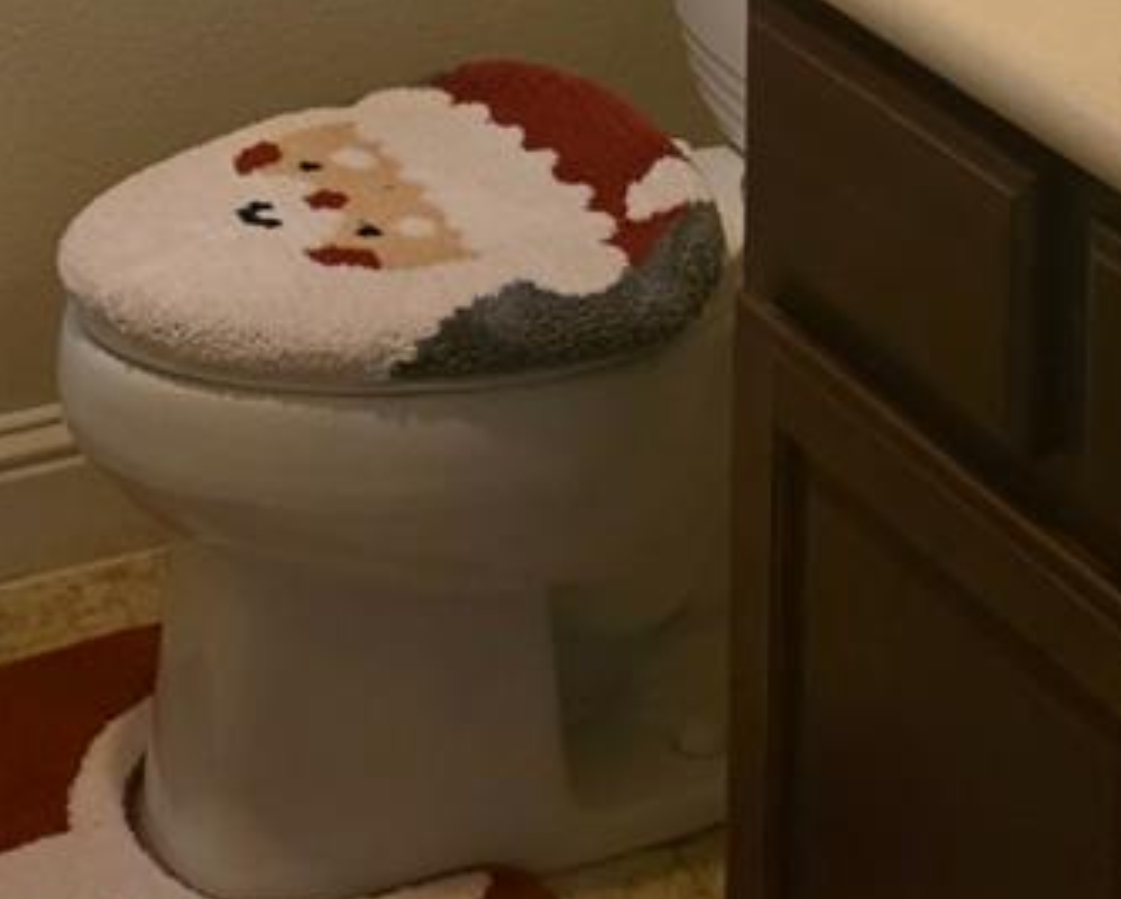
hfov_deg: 18.9
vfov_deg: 14.0
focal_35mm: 101
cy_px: -576
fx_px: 3354
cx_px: 372
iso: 1600
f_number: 1.7
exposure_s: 1/120
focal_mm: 6.3
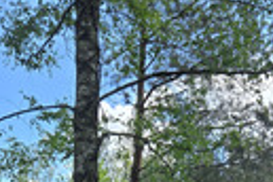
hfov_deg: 26.8
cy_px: 315
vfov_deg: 16.0
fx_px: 561
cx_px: 220
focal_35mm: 74
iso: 80
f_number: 1.8
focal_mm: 5.4
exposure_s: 1/2775
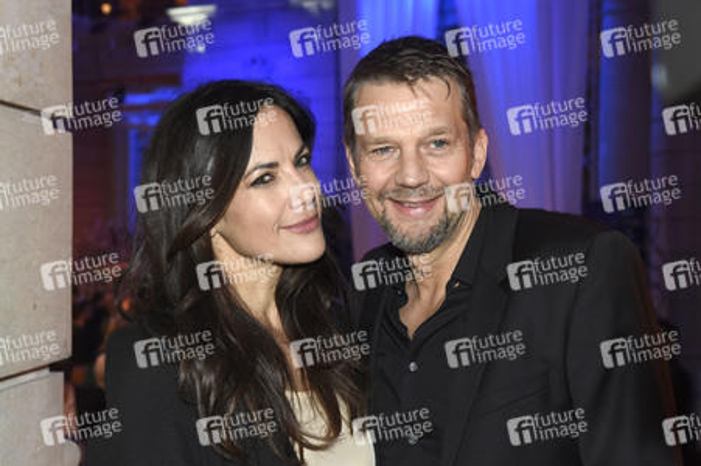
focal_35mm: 60
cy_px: 233
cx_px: 350
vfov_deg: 22.6
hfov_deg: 33.4
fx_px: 1167
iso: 640
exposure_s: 1/40
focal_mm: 40
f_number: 5
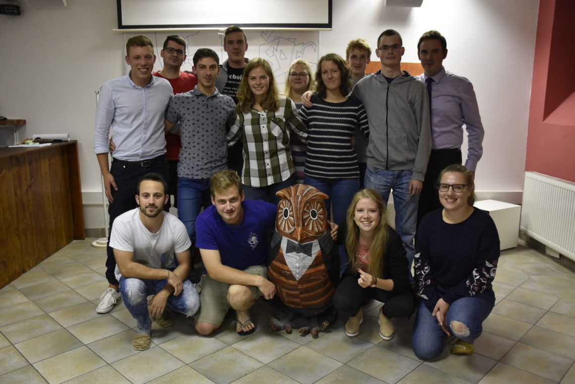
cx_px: 288
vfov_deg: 43.7
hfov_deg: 61.9
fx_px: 480
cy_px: 192
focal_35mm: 30
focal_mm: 20
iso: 1400
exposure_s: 1/60
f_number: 4
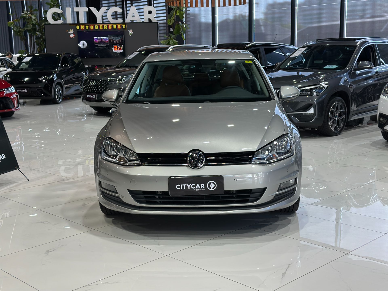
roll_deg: +1.4
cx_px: 194
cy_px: 146
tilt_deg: -10.2
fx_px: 538
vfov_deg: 30.3
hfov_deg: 39.7
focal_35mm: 48
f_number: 1.78
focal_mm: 6.86
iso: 125
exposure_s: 1/120
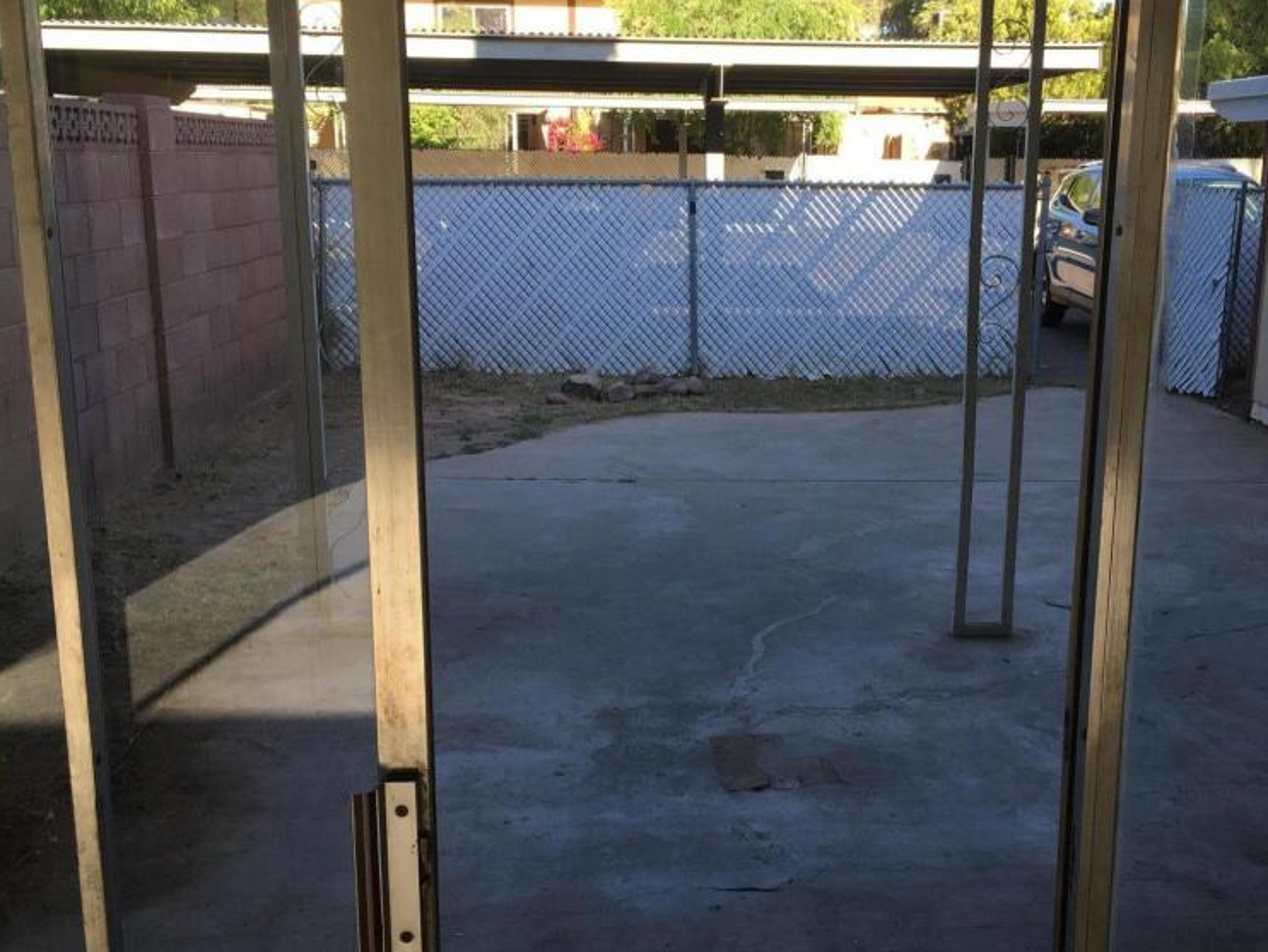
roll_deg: -0.2
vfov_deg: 36.0
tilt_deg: -12.3
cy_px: 489
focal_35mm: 40
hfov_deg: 46.6
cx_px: 750
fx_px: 1466
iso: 25
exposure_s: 1/310
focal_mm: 4.15
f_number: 2.2
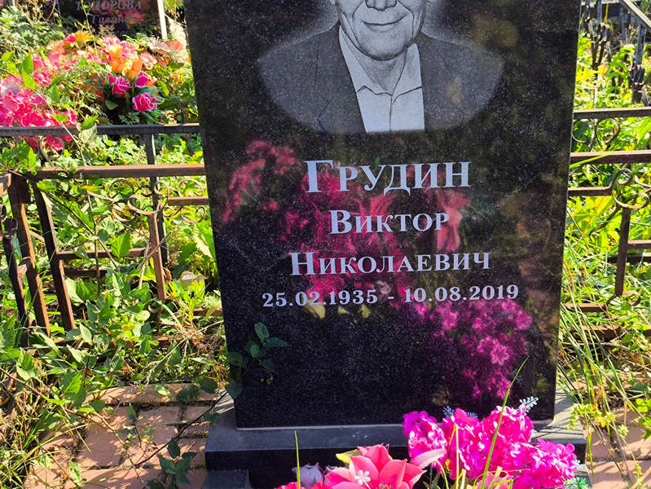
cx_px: 326
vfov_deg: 29.1
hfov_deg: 38.2
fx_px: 941
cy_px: 244
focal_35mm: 50
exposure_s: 1/450
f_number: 1.7
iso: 50
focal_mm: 4.71
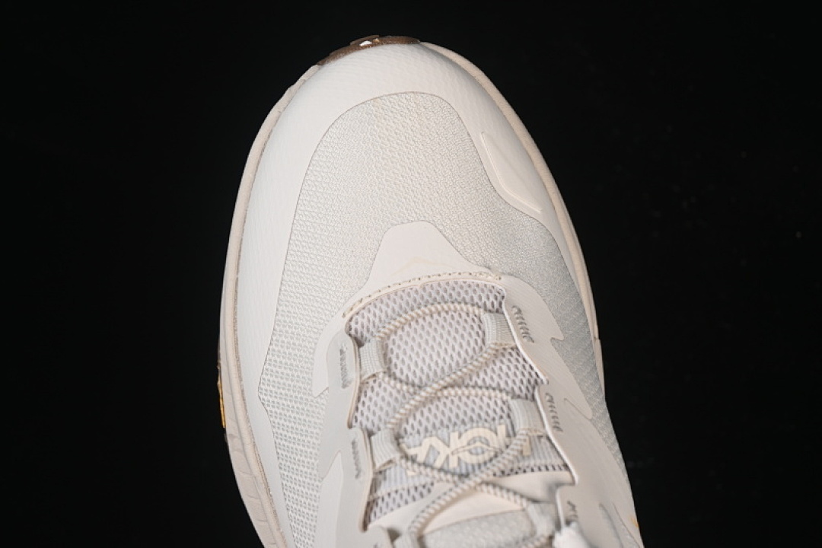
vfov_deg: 18.2
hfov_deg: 27.0
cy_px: 274
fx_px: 1712
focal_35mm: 75
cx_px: 411
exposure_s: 1/80
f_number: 7.1
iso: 160
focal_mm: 50
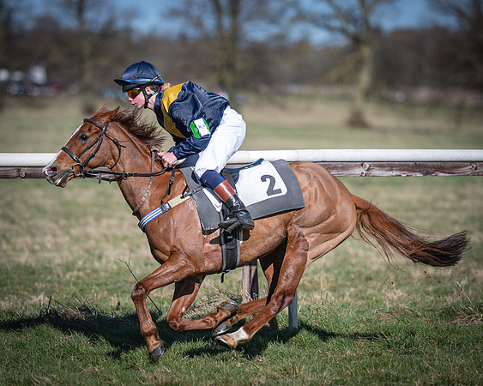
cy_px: 195
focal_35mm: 246
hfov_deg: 7.9
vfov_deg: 6.3
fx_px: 3516
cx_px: 272
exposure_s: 1/3200
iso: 50
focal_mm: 135
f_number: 1.8
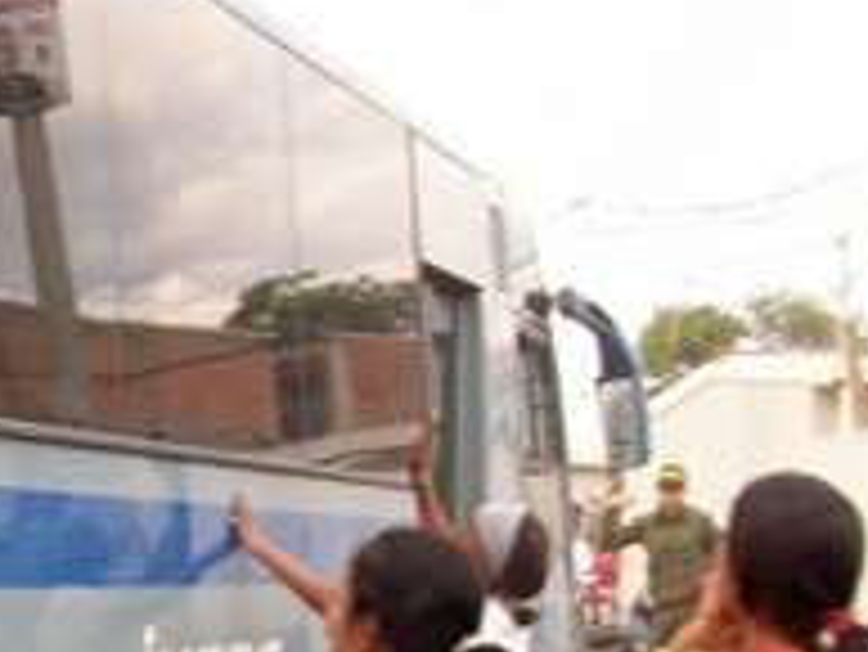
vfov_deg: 17.6
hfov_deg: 21.6
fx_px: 2083
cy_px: 533
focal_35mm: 83
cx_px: -207
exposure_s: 1/100
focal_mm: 5.7
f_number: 2.8
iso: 64
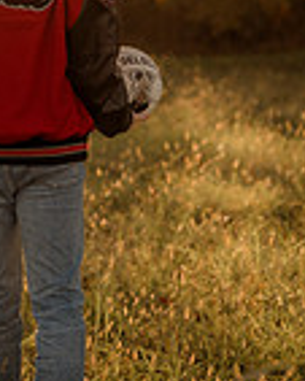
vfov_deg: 12.7
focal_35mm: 150
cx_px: 38
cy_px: -8
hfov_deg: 10.3
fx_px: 1691
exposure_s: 1/1600
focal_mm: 50
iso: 250
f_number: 1.8
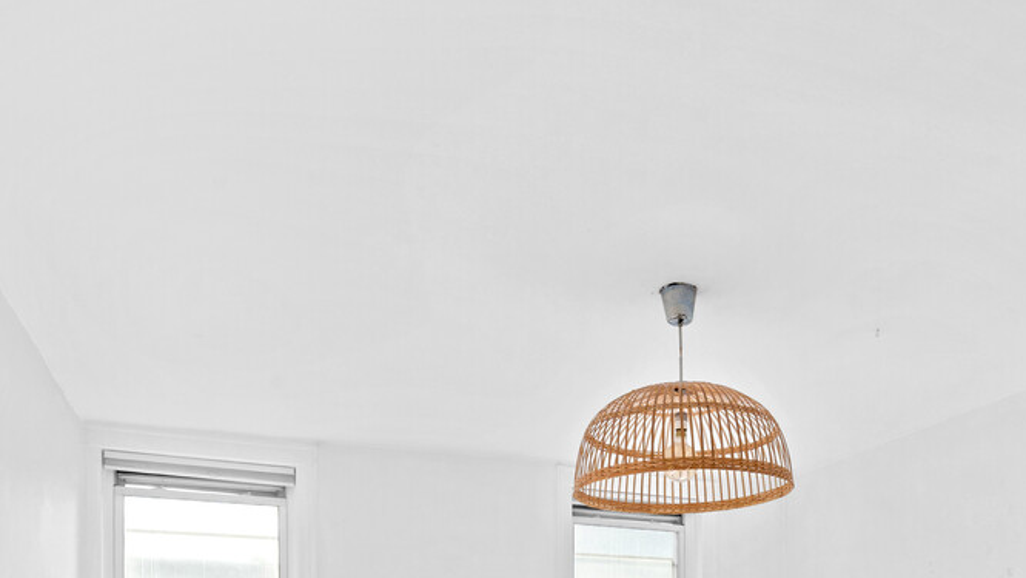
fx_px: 898
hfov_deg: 58.1
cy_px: 694
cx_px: 687
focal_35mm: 33
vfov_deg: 30.3
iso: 250
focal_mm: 14
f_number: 11
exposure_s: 1/60
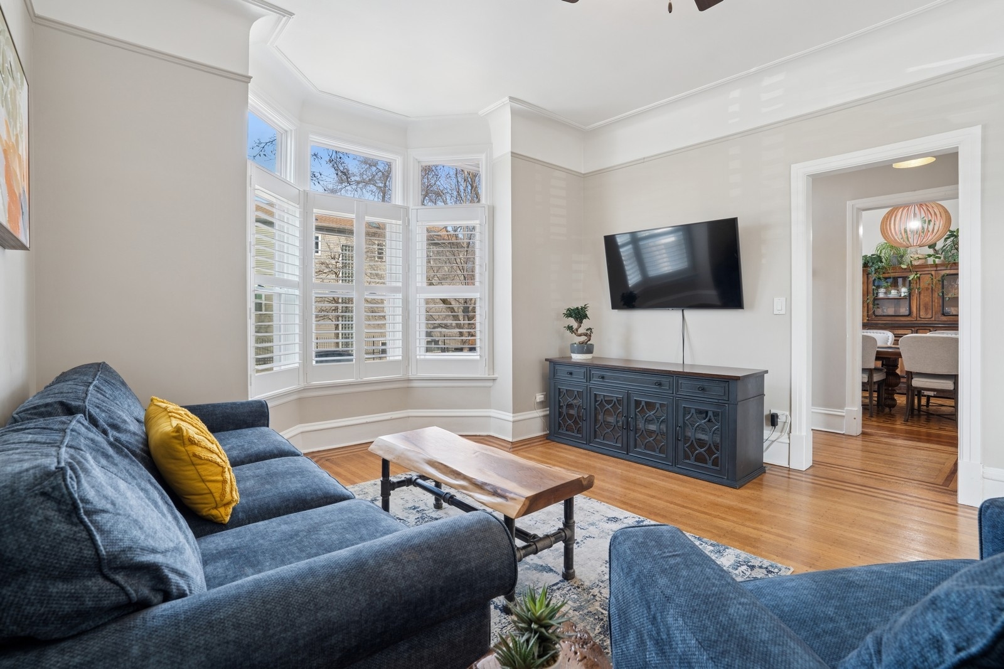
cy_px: 334
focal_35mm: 16
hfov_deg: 96.7
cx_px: 502
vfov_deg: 73.7
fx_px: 446
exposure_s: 1/15
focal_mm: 16
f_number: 8
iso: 320
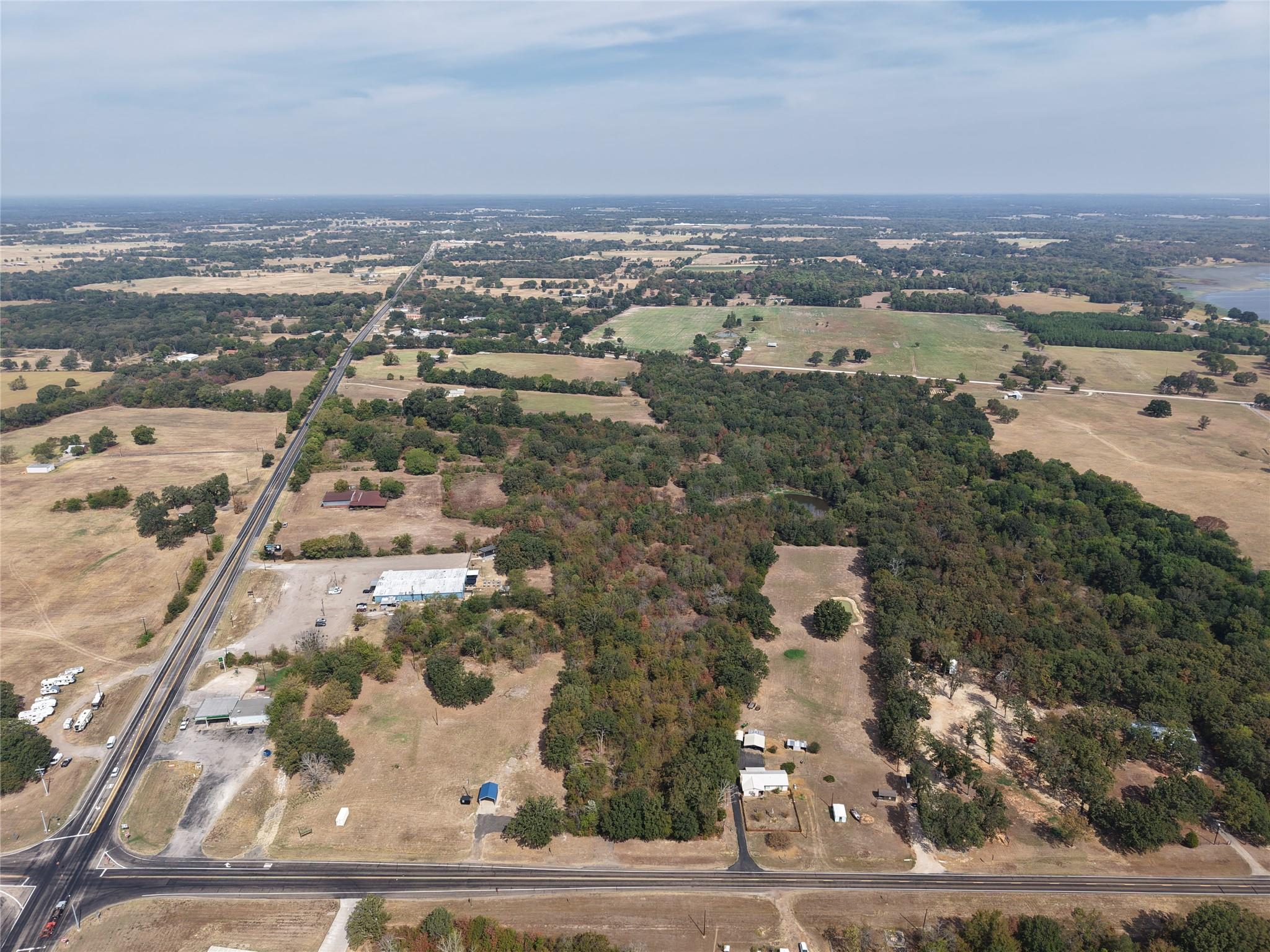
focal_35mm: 24
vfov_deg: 56.8
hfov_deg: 71.6
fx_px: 881
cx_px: 635
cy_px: 476
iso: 110
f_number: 1.8
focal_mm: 8.67
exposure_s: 1/3200
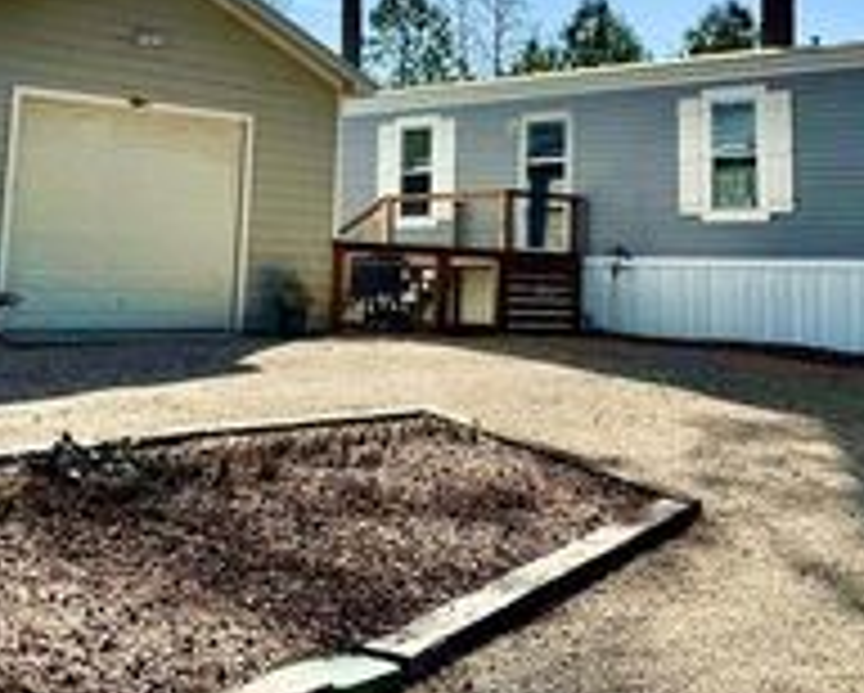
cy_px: 25
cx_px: 450
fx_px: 1561
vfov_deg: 24.1
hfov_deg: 30.9
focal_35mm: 61
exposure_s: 1/12346
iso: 80
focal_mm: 6.76
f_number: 1.78
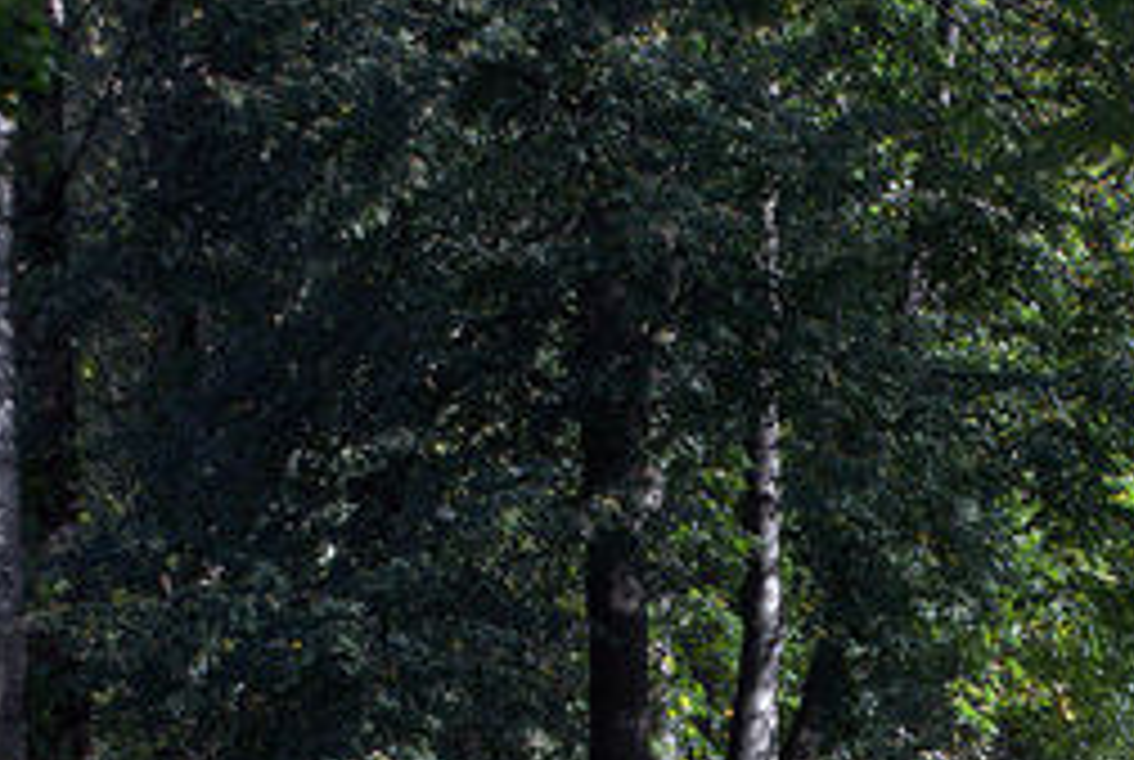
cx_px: 1030
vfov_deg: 7.2
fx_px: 5926
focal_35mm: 188
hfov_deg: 10.9
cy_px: 1133
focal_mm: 35
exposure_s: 1/60
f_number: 5.6
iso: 200
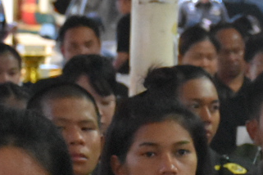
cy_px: 146
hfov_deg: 6.4
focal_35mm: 318
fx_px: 2323
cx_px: 330
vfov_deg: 4.3
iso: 7200
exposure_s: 1/60
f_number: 4.5
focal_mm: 42
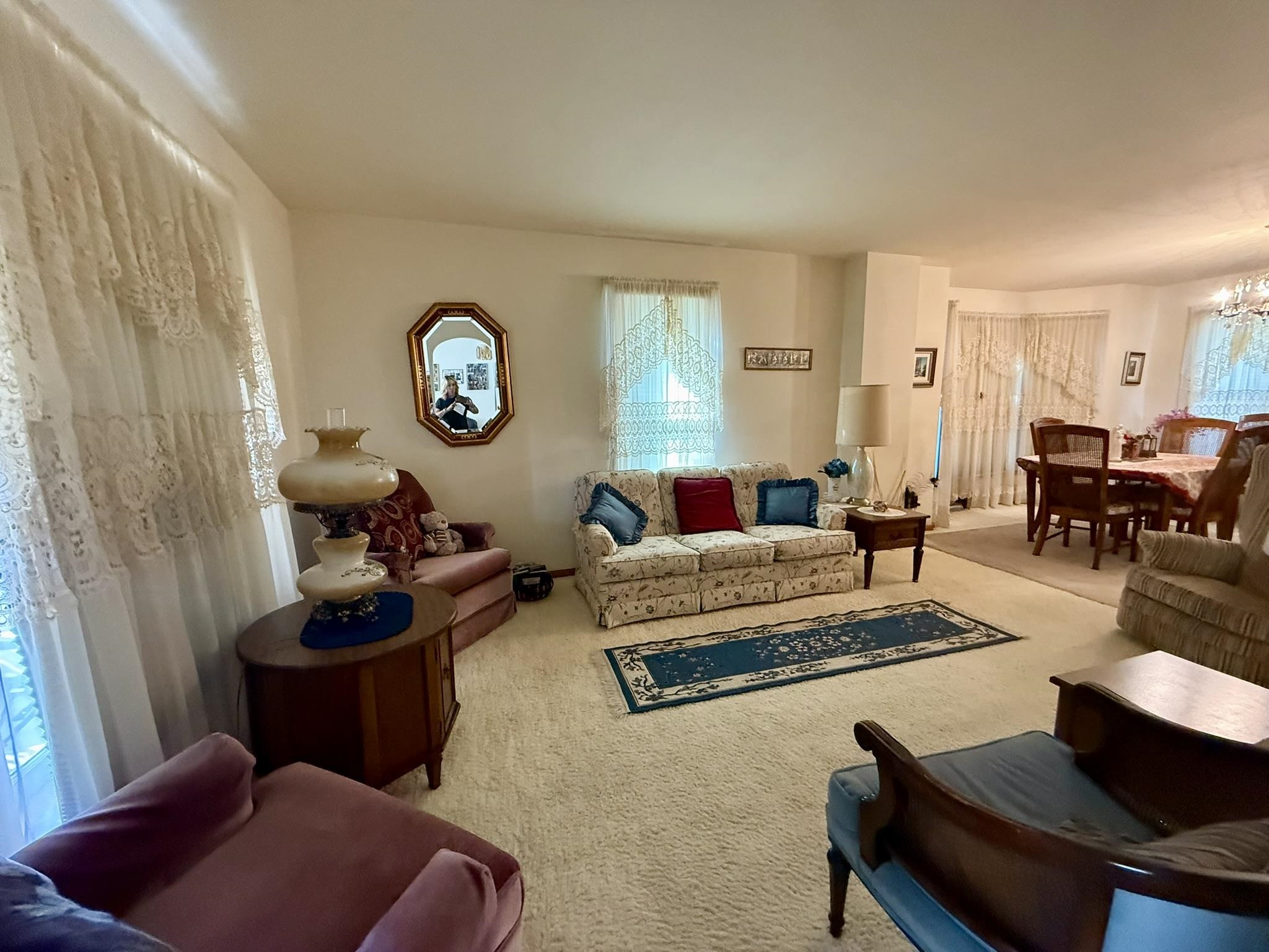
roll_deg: +0.6
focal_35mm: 14
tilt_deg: -7.7
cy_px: 476
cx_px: 634
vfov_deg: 85.7
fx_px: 513
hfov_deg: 102.1
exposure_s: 1/60
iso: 640
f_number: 2.2
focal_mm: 2.22
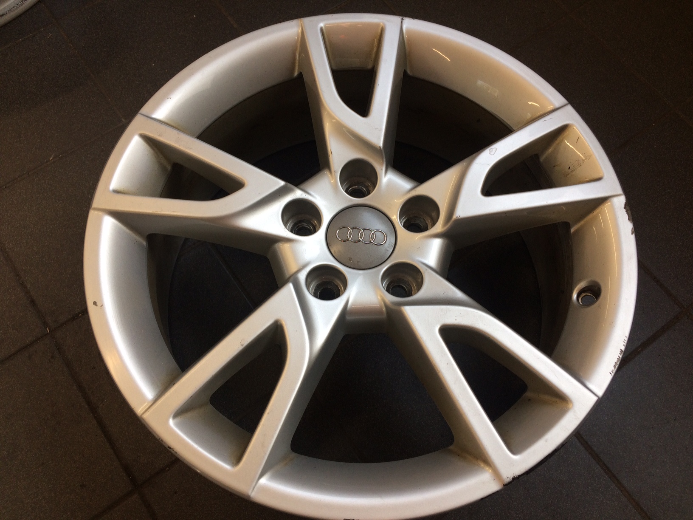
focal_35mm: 29
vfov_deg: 48.2
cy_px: 260
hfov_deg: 61.7
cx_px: 346
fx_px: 581
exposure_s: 1/100
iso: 50
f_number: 2.2
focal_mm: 4.15
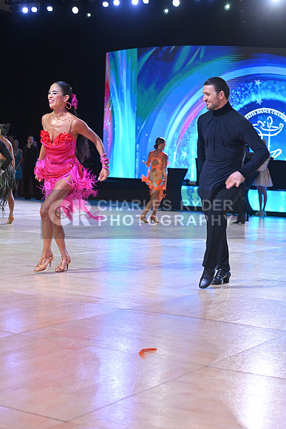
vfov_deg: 28.8
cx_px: 143
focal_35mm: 70
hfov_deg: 19.5
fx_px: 834
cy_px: 214
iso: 1600
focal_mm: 70
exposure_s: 1/250
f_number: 4
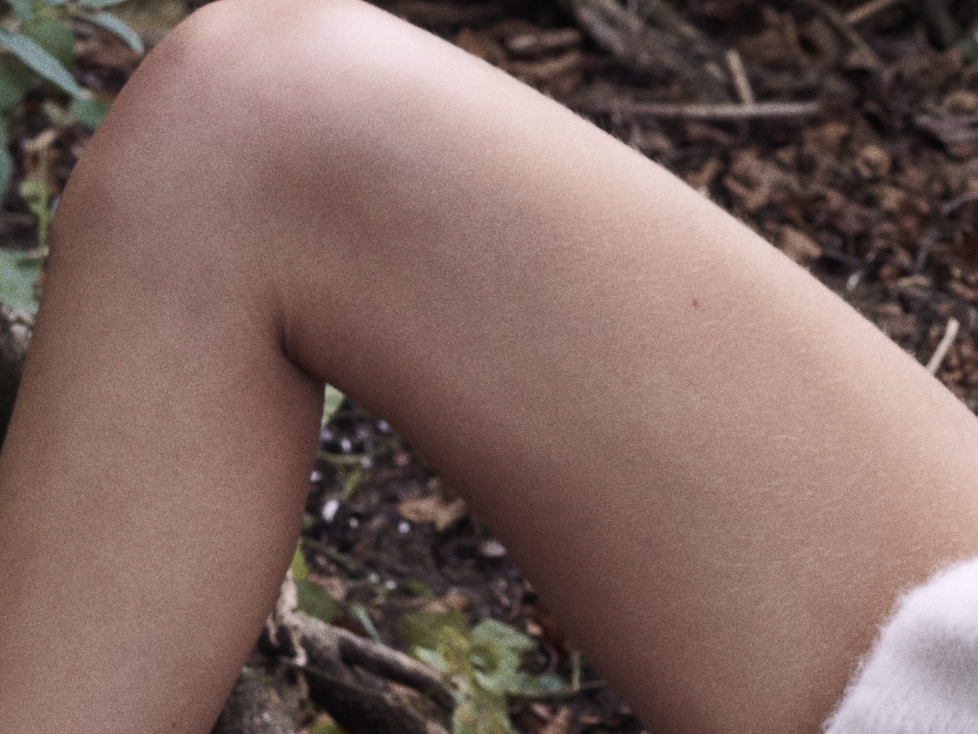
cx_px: 1567
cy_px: 722
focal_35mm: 237
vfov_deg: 6.3
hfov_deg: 8.1
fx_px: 6696
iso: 640
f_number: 8
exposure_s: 1/200
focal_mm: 50
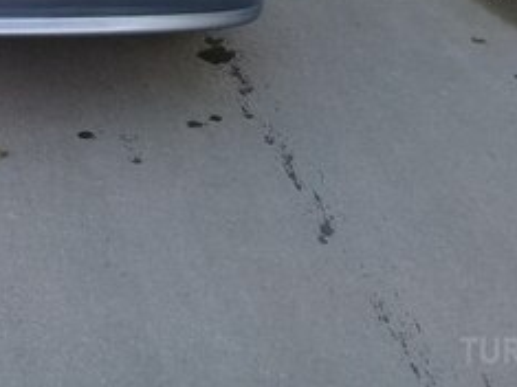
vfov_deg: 15.9
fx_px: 1299
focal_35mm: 87
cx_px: -90
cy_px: -155
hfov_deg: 21.1
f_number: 2.2
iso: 50
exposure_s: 1/122
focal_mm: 3.3
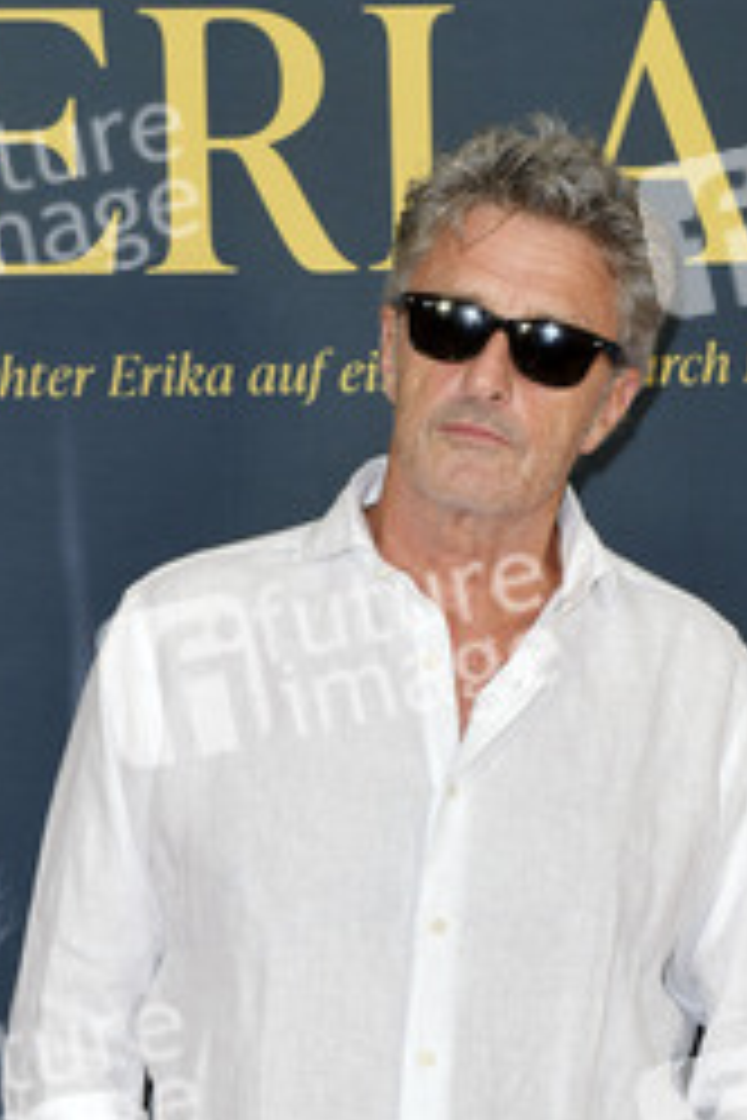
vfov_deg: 19.1
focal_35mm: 106
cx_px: 459
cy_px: 886
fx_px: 3299
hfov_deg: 12.9
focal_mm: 66
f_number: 7.1
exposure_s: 1/250
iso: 640
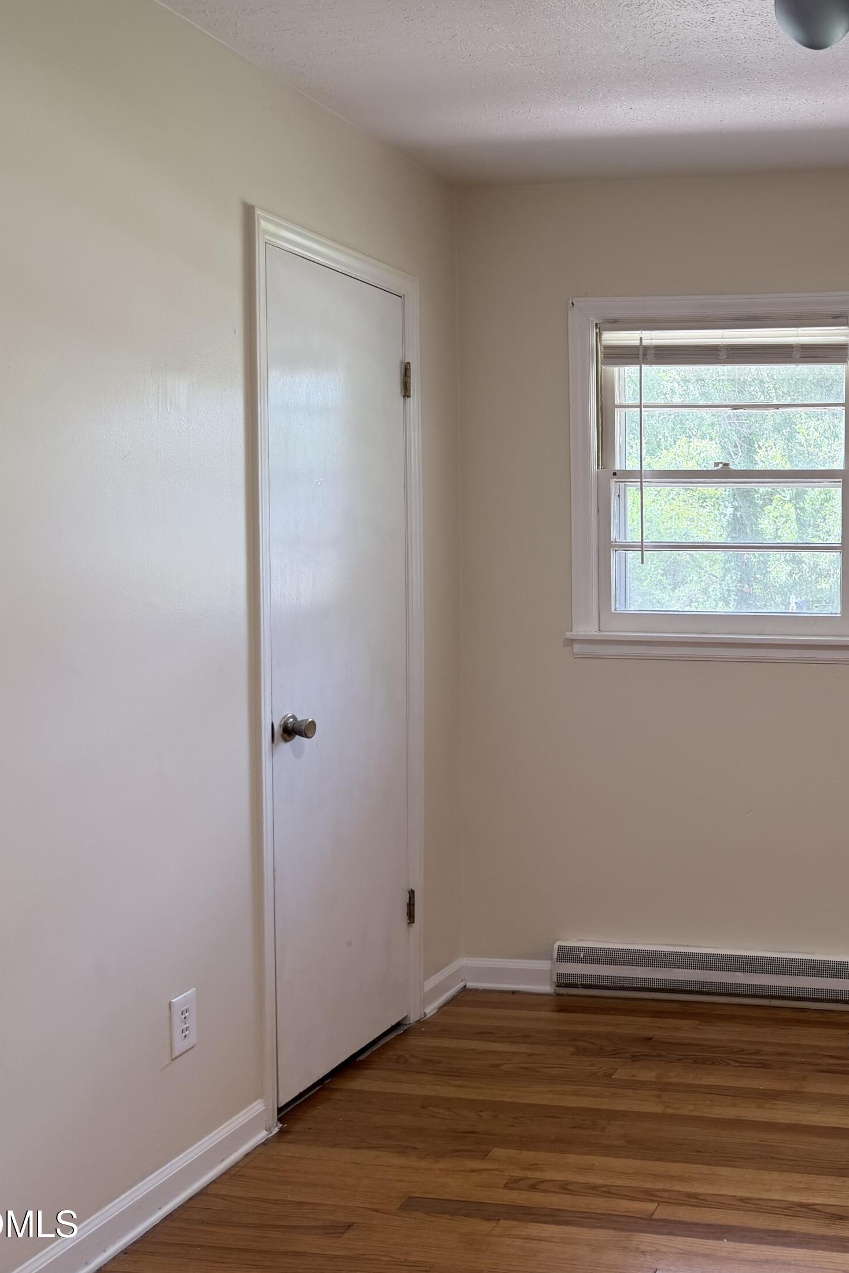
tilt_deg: -4.7
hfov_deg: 35.3
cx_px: 843
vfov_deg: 55.8
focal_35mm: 34
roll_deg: -0.8
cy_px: 634
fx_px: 1203
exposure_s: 1/120
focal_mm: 6.76
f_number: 1.78
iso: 125
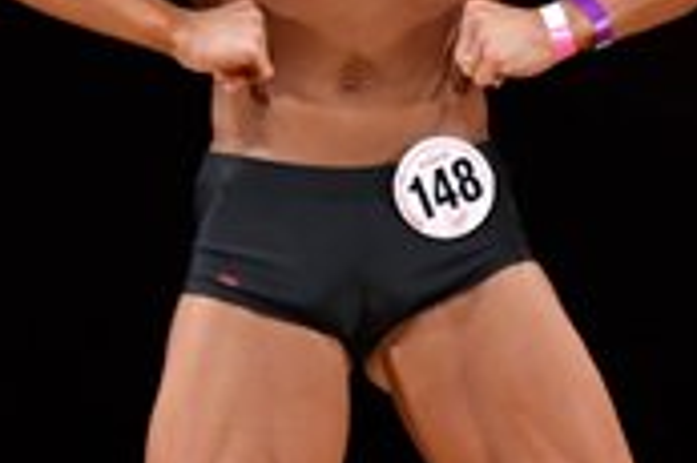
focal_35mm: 1010
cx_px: 353
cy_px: 229
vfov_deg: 1.4
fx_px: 19536
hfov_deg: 2.0
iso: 3200
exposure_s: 1/400
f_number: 5.6
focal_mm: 150
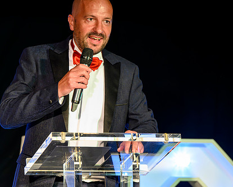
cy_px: 92
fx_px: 1310
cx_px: 96
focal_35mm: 190
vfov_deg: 8.1
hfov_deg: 10.2
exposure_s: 1/200
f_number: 4
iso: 4000
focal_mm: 145
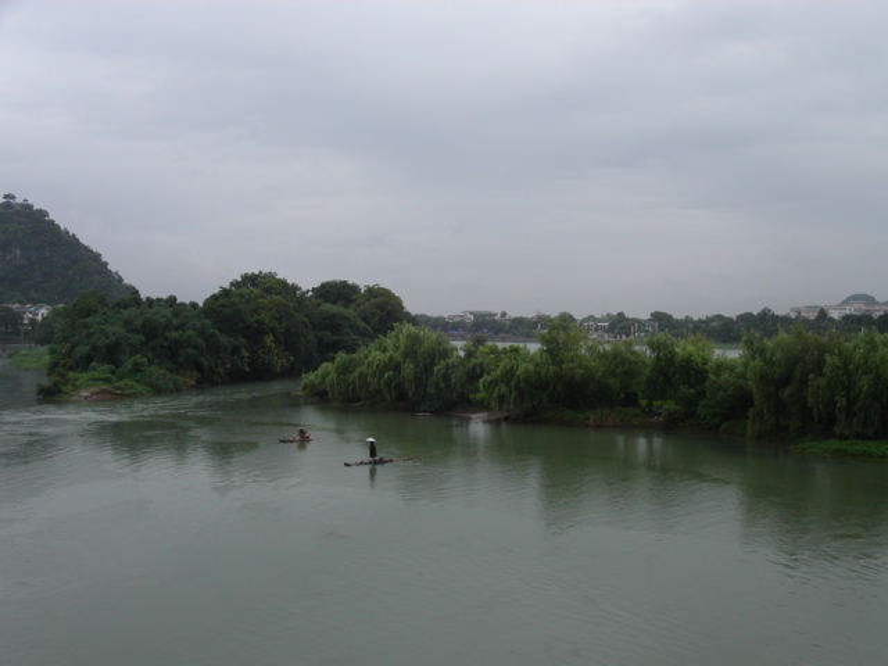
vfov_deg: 37.7
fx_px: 975
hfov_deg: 49.0
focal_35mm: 38
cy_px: 333
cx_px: 444
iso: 100
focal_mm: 7.8
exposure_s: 1/250
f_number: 6.7
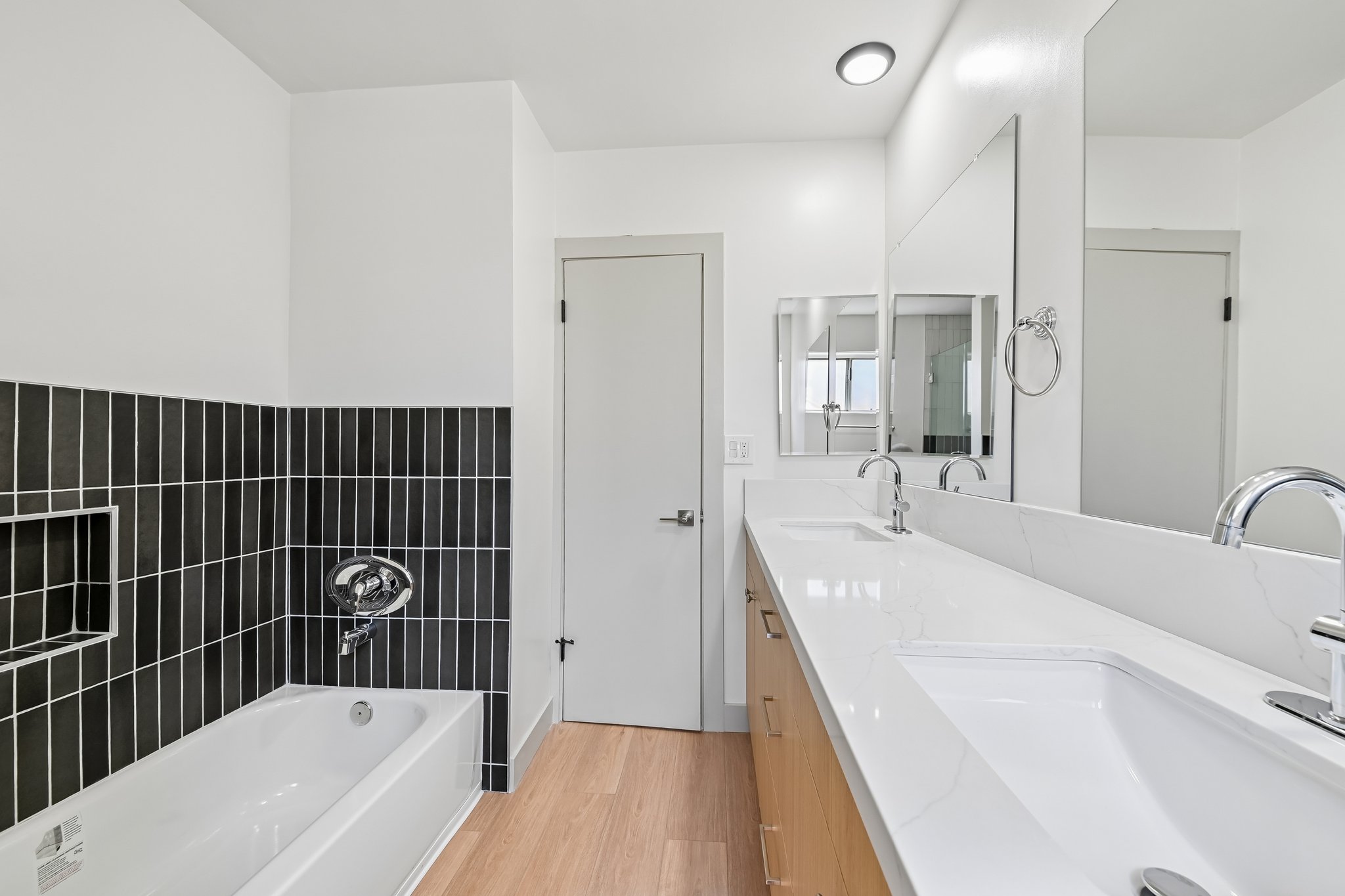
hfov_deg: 104.3
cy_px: 448
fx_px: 523
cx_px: 672
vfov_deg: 81.2
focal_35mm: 14
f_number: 8
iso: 250
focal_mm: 14
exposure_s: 1/8
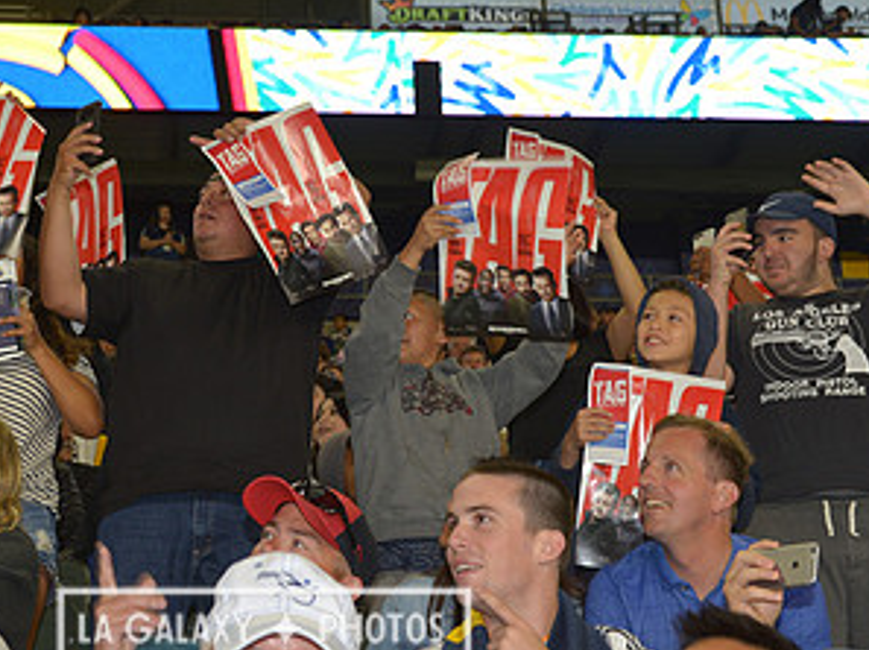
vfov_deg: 18.5
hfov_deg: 24.6
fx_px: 1981
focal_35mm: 79
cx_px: 263
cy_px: 189
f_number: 5.6
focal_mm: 42
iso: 320
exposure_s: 1/60
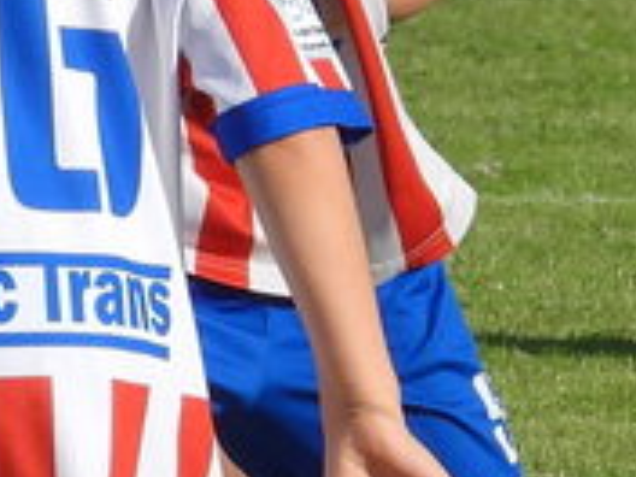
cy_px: 238
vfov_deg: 1.0
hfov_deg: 1.4
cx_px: 224
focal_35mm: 1466
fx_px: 26935
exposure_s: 1/800
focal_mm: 38.6
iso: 100
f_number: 4.5
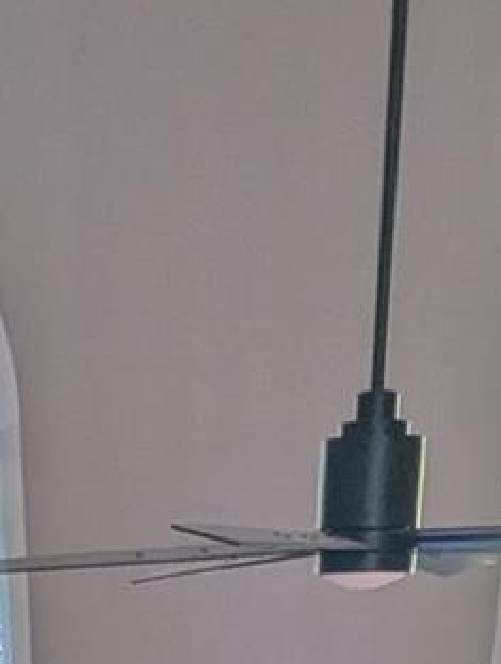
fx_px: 1232
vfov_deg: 16.3
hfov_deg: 22.8
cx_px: 142
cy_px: 1513
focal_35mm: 64
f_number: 2.2
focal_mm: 1.95
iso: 44
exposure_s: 1/24.2
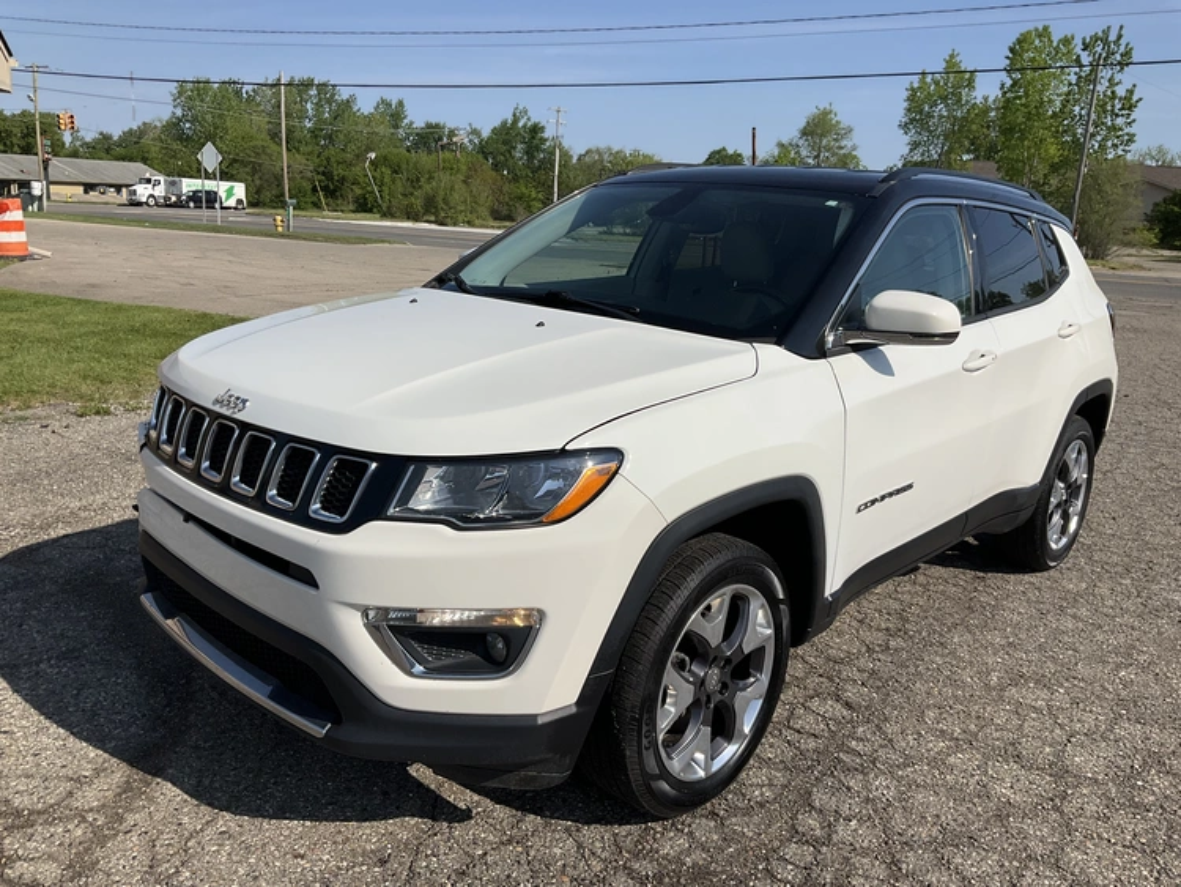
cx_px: 590
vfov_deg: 48.3
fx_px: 990
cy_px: 444
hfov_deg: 61.6
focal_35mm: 29
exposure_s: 1/4065
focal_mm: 3
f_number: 1.8
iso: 25
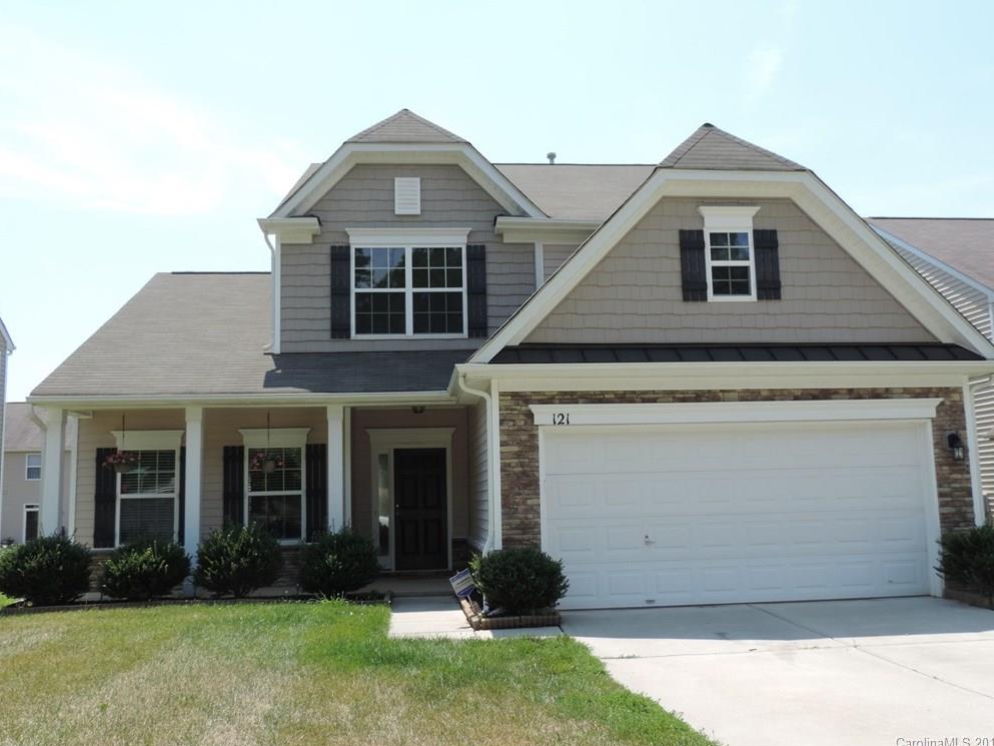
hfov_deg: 54.0
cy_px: 367
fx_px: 976
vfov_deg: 41.8
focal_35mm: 34
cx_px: 497
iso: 80
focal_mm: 5.8
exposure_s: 1/640
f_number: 3.2
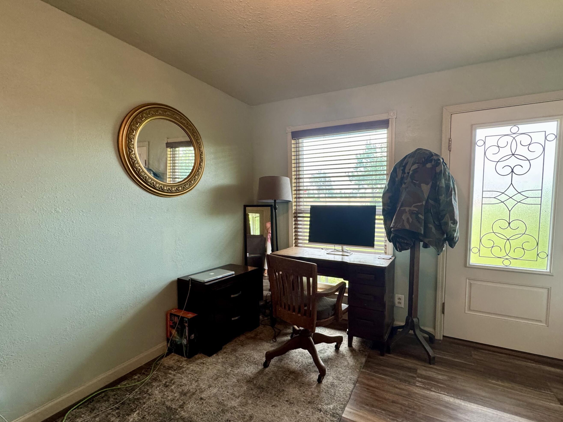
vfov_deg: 78.1
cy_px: 220
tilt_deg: -5.4
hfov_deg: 94.1
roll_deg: -0.1
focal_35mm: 16
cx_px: 314
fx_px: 260
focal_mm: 2.22
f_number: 2.2
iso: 320
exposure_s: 1/120
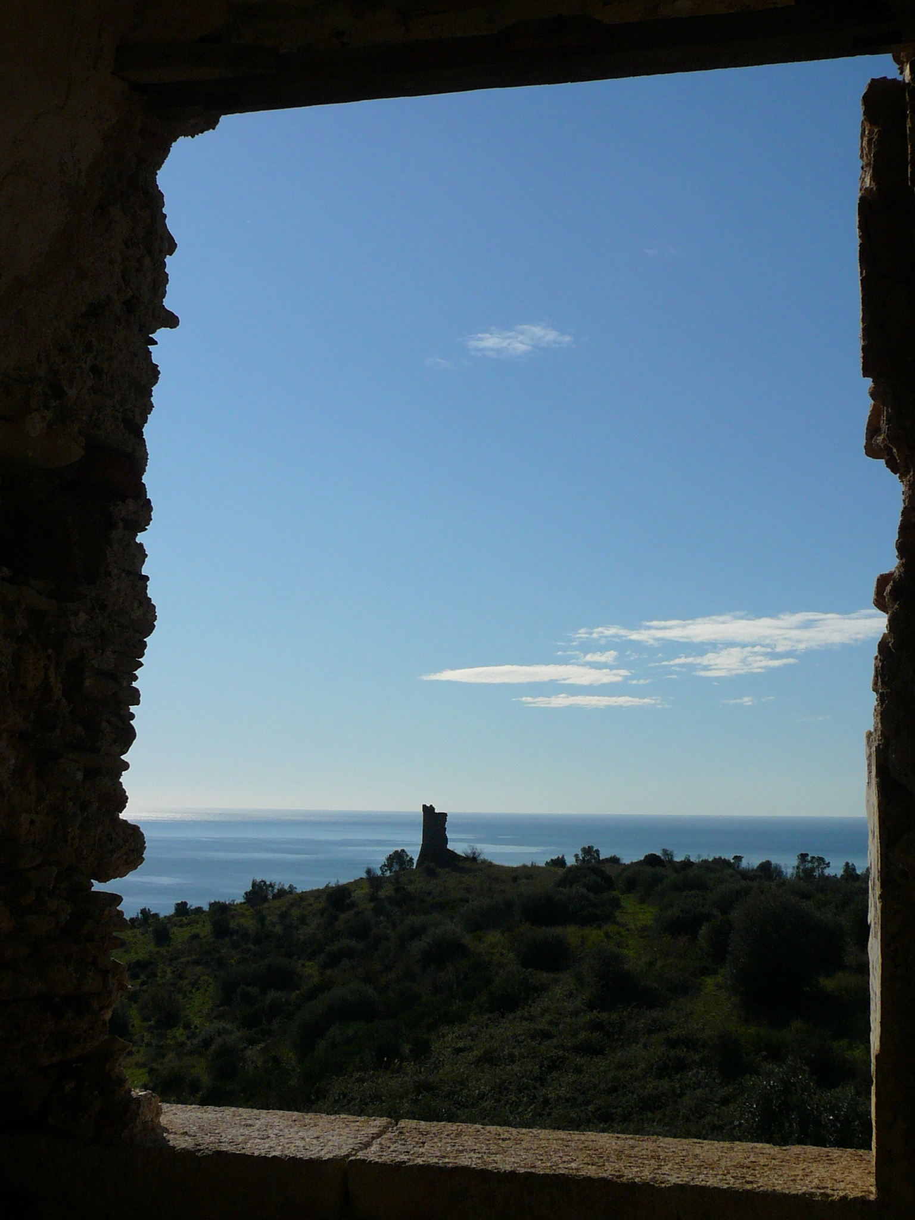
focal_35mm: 45
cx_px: 458
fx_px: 1586
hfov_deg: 32.2
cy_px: 610
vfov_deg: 42.1
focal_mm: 6.1
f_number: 9
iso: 100
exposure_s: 1/800
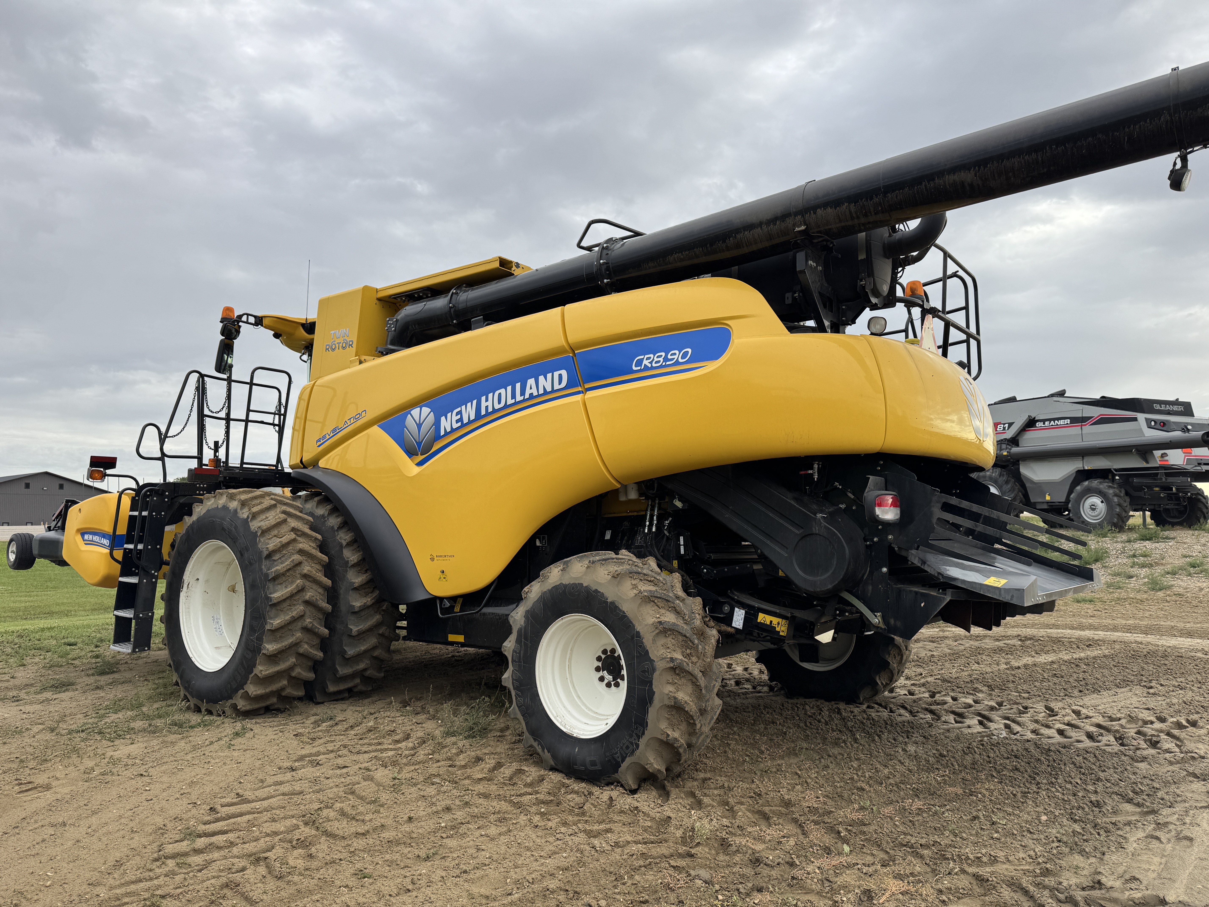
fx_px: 838
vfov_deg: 56.8
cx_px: 604
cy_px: 454
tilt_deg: +4.6
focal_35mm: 24
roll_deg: +1.7
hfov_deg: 71.6
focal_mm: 6.76
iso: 80
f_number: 1.78
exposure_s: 1/1678
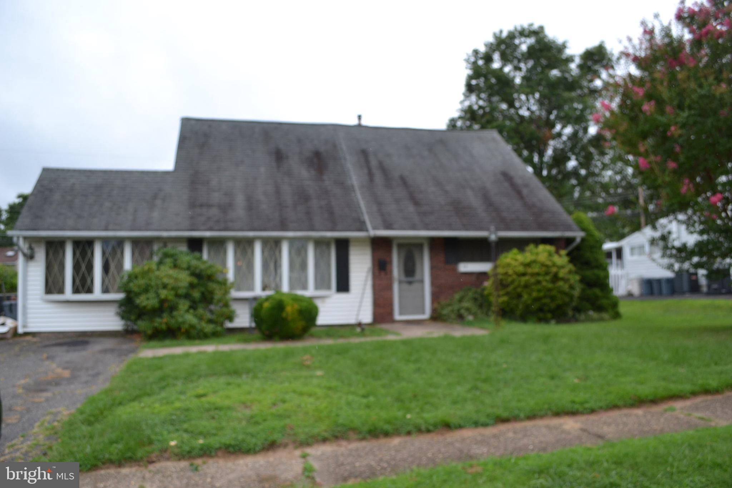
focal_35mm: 27
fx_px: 549
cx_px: 366
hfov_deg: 67.4
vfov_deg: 47.9
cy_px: 244
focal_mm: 18
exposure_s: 1/1000
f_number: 4.5
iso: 400
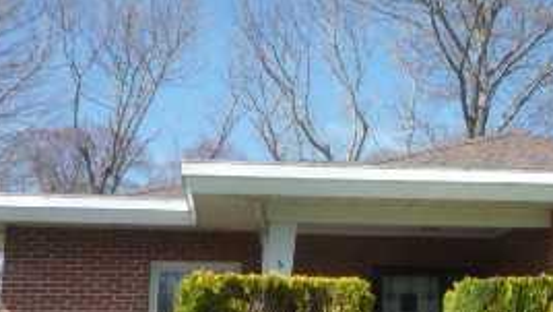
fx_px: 953
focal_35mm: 65
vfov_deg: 18.6
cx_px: 446
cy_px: 161
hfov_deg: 31.5
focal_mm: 4.4
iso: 100
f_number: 4
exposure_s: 1/500
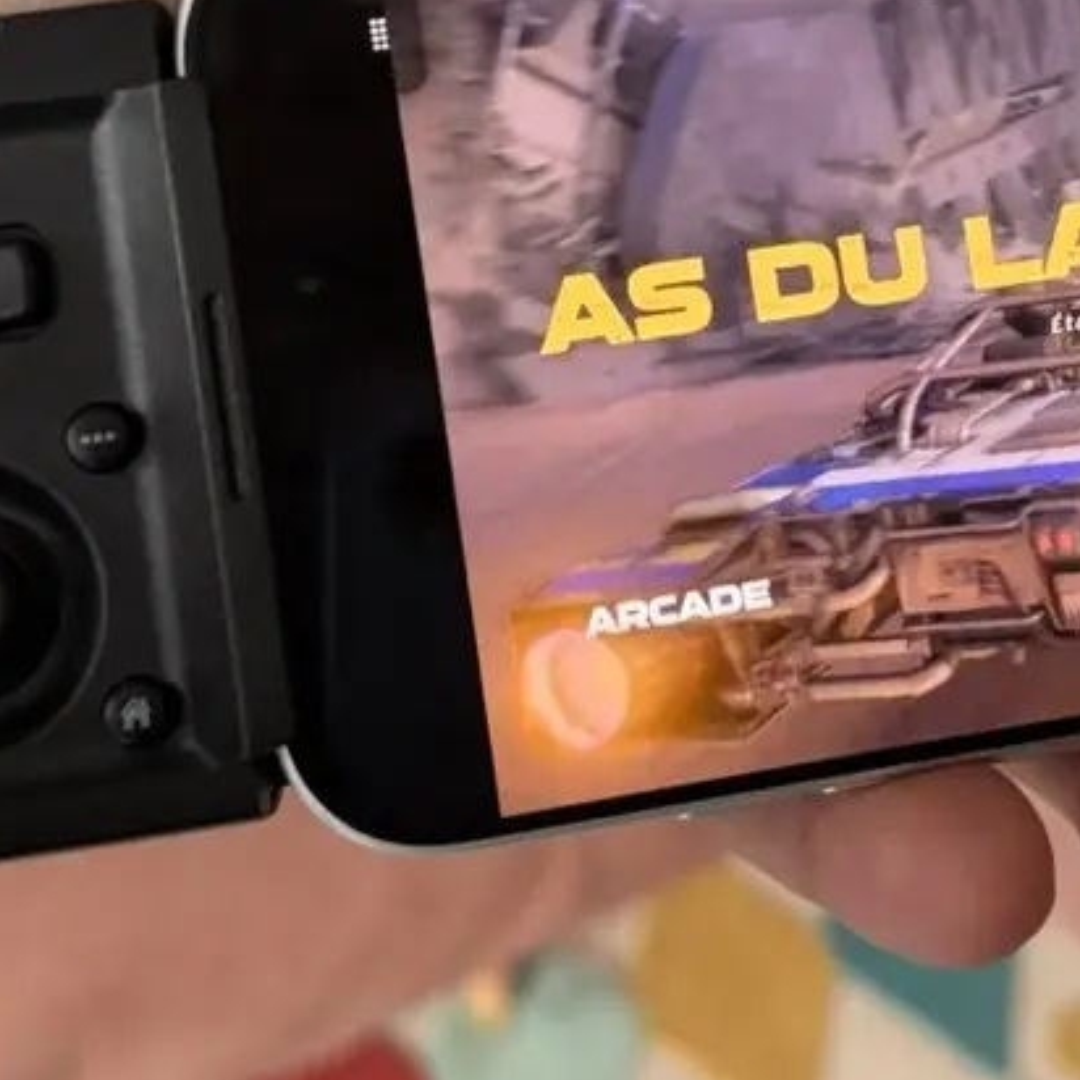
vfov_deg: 25.4
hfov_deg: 25.5
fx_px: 2365
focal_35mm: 67
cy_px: 267
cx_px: 750
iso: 160
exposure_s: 1/60
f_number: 1.6
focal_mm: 5.96
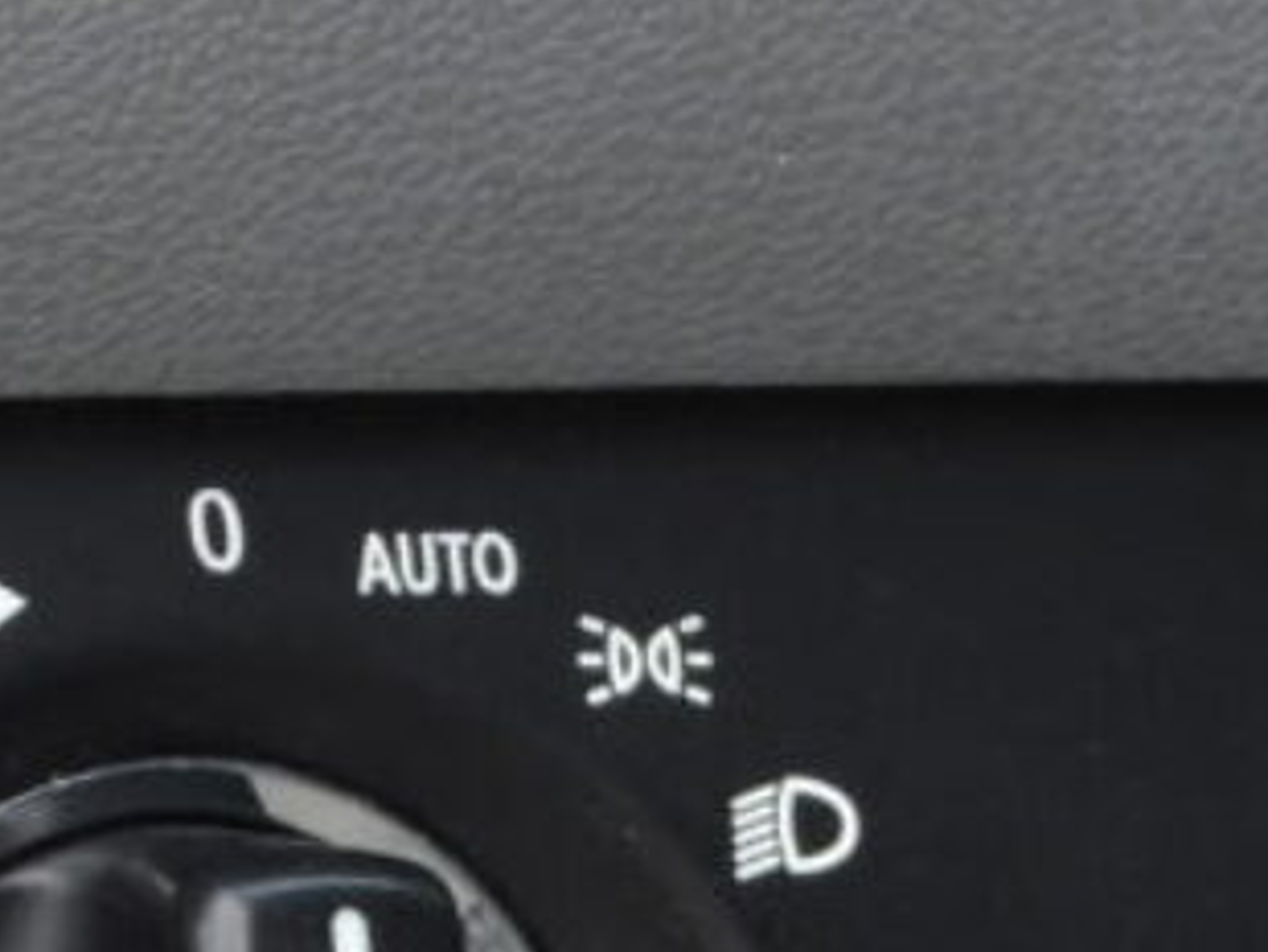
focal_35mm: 503
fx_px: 18432
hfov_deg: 3.9
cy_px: 1449
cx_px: 94
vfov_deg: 3.0
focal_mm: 17.5
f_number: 3.5
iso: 100
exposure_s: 1/125
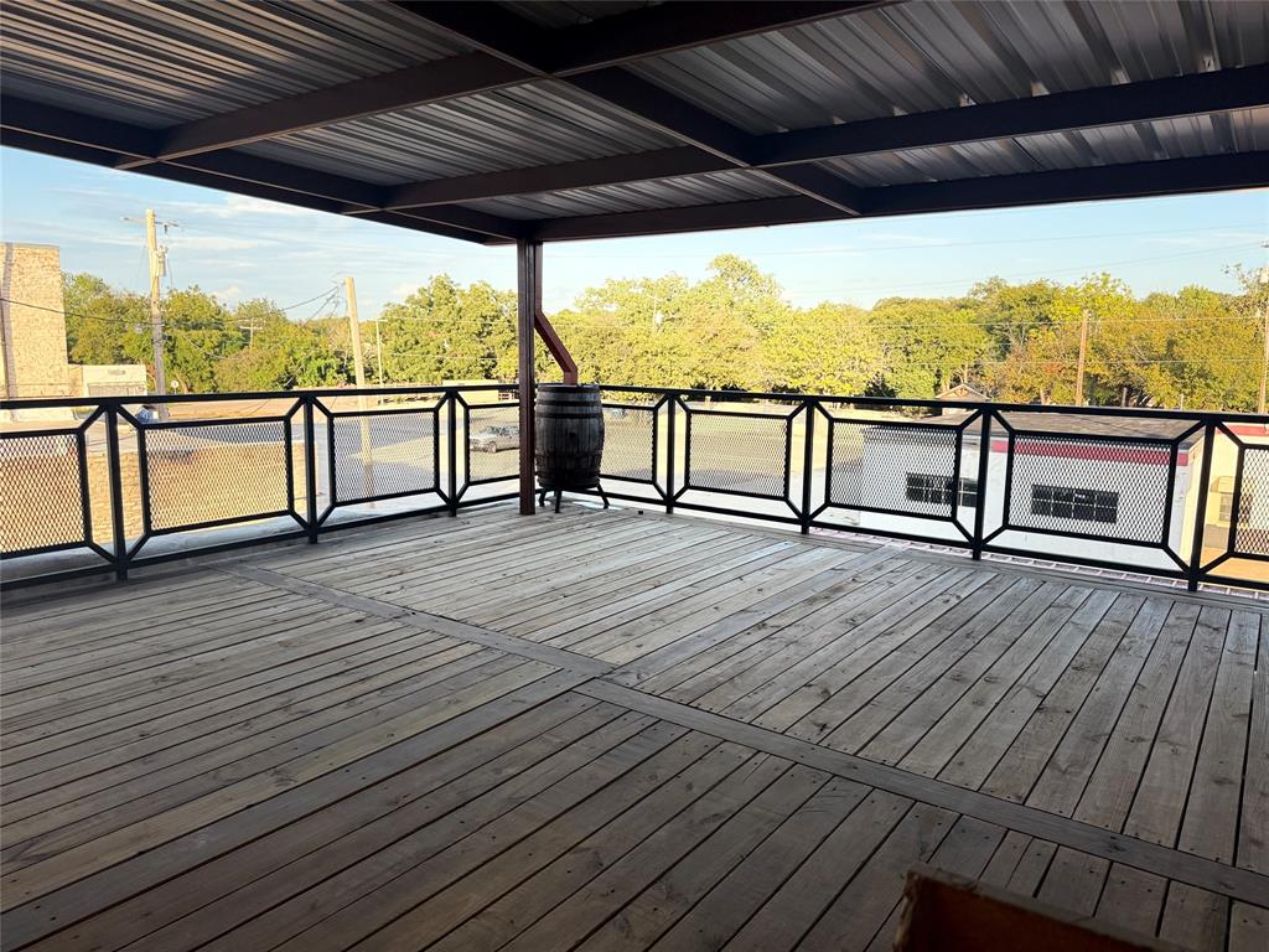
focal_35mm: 24
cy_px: 476
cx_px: 634
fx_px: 880
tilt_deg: -8.7
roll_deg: -1.0
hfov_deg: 71.6
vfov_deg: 56.8
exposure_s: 1/1075
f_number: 1.78
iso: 100
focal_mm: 6.76
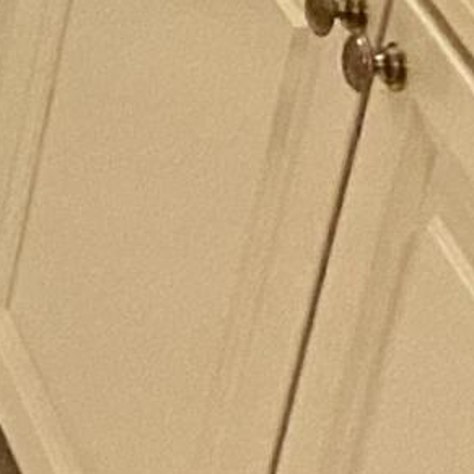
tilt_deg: -16.0
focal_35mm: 237
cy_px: -1010
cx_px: -1945
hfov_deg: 5.5
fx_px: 3672
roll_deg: -1.9
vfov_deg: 6.6
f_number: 1.8
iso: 250
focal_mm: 4.25
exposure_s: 1/60
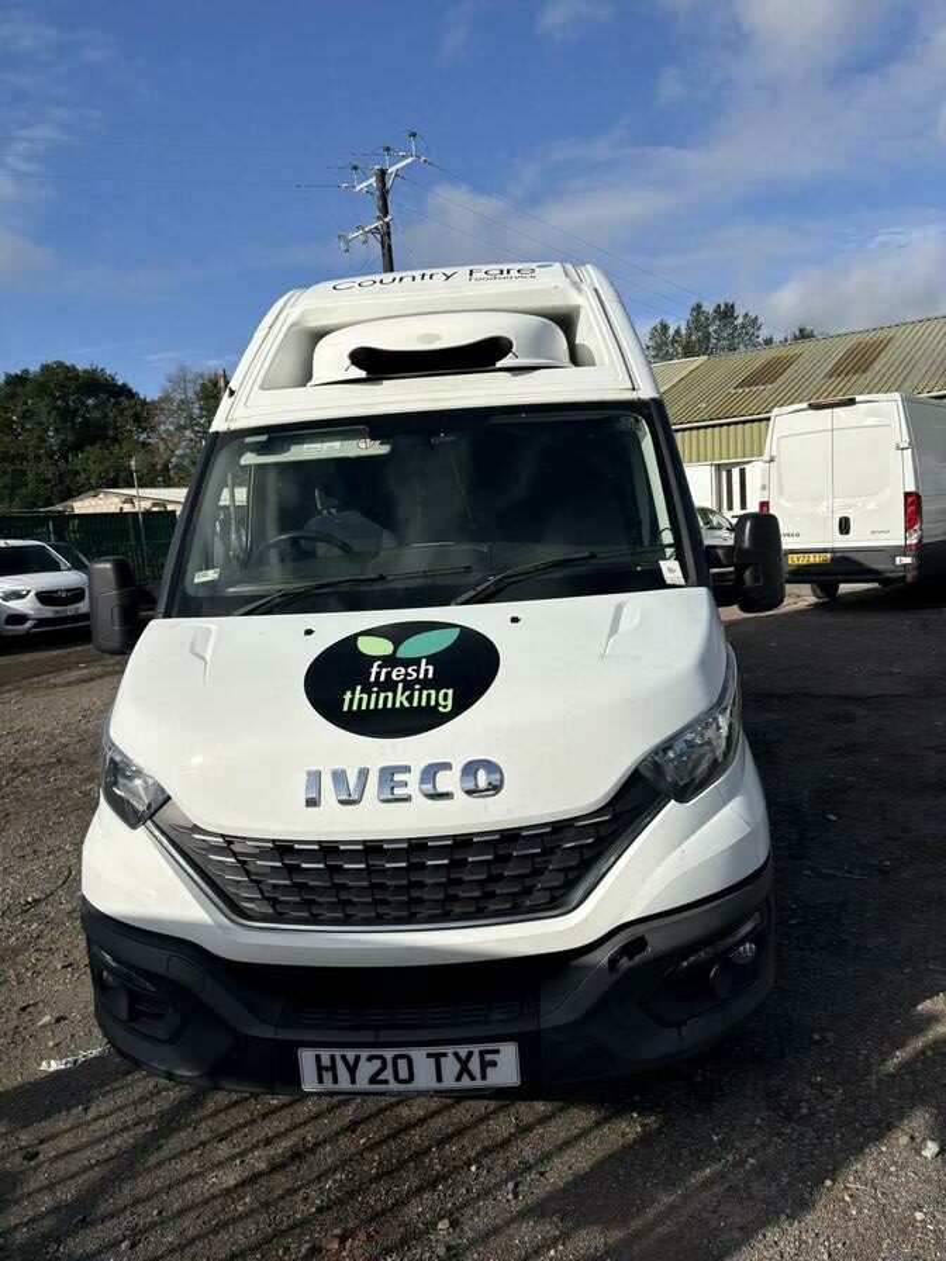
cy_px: 630
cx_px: 473
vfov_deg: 67.3
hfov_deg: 53.1
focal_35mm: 26
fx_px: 947
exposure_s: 1/6329
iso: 50
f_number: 1.6
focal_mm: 5.96
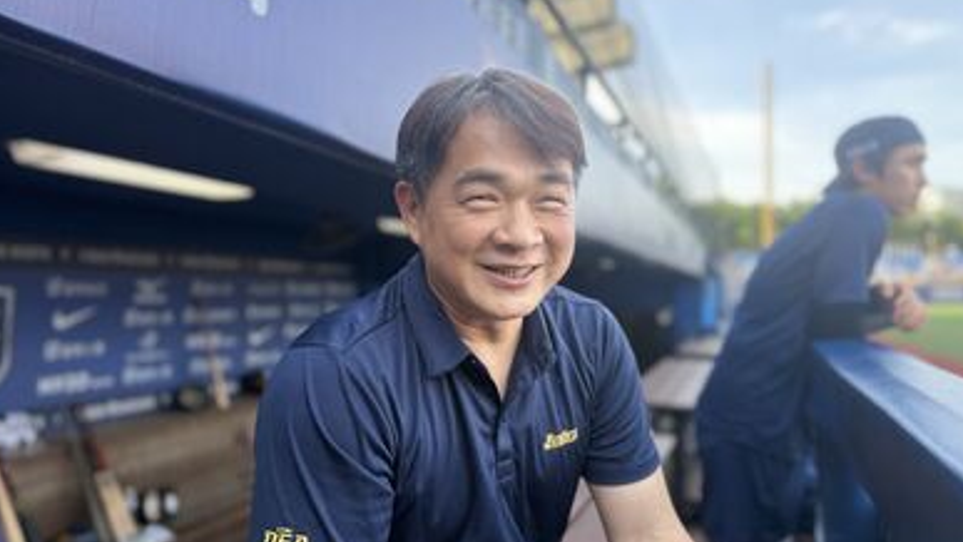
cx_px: 475
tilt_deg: +2.9
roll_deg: +0.1
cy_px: 259
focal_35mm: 27
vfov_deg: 42.9
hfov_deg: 69.8
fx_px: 690
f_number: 1.78
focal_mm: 6.76
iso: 100
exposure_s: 1/683
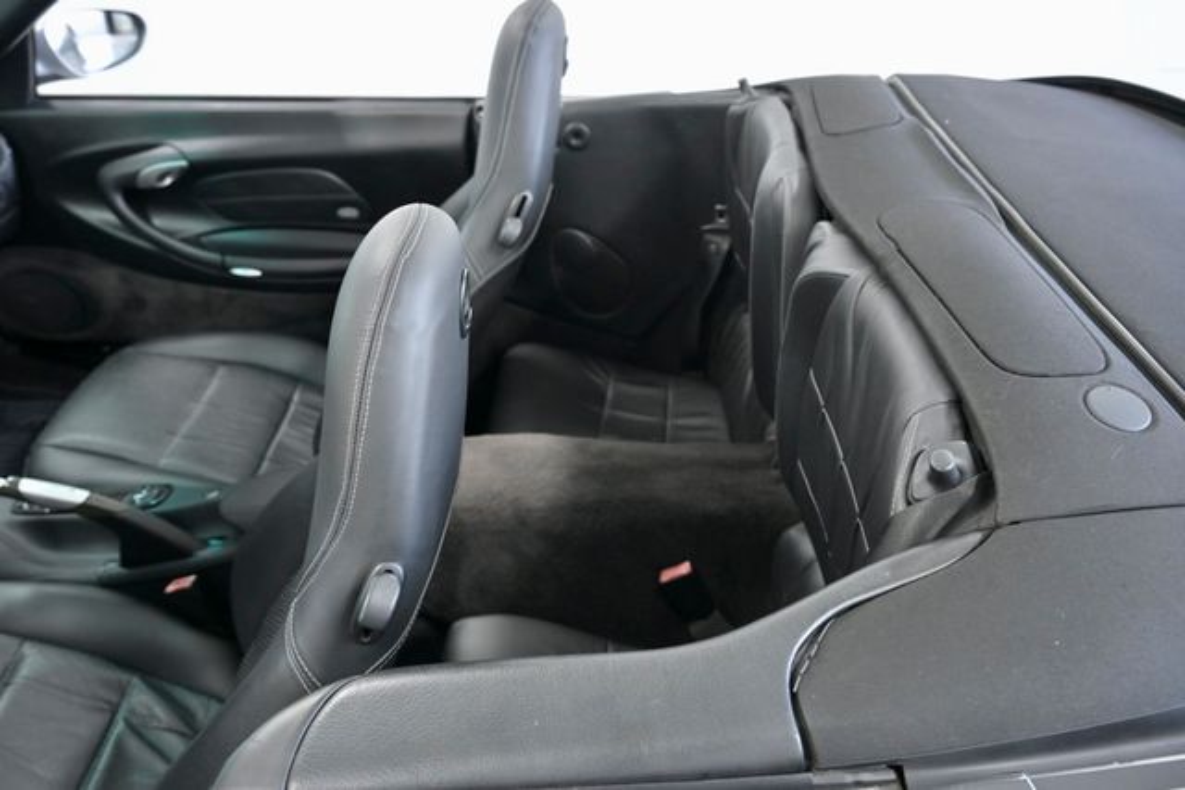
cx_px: 592
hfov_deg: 65.5
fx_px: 922
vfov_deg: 46.4
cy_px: 395
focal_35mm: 28
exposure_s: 1/125
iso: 1250
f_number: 5
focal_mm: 28
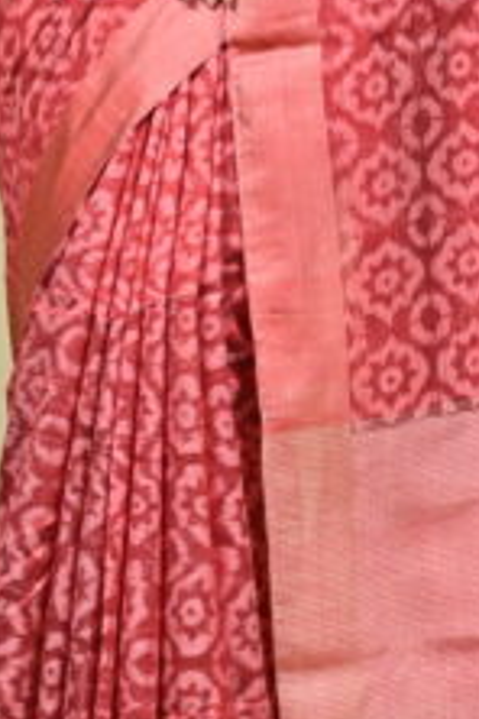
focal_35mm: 345
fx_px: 6885
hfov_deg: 4.0
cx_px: 227
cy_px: -68
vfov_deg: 6.0
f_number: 8
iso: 400
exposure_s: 1/160
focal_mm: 85
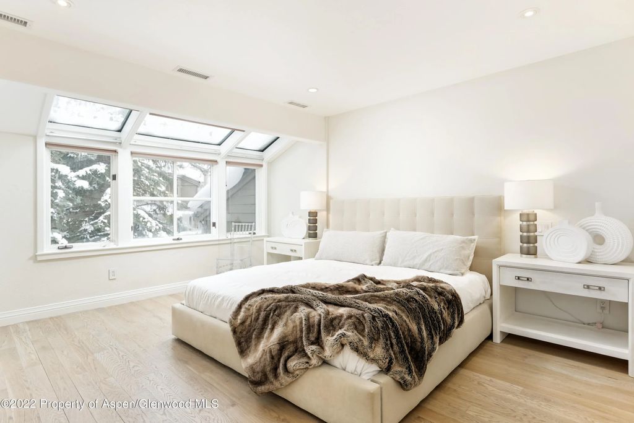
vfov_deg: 64.6
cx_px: 317
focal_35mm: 19
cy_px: 212
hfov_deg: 86.9
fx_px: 335
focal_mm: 19
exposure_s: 1/25
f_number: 7.1
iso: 640
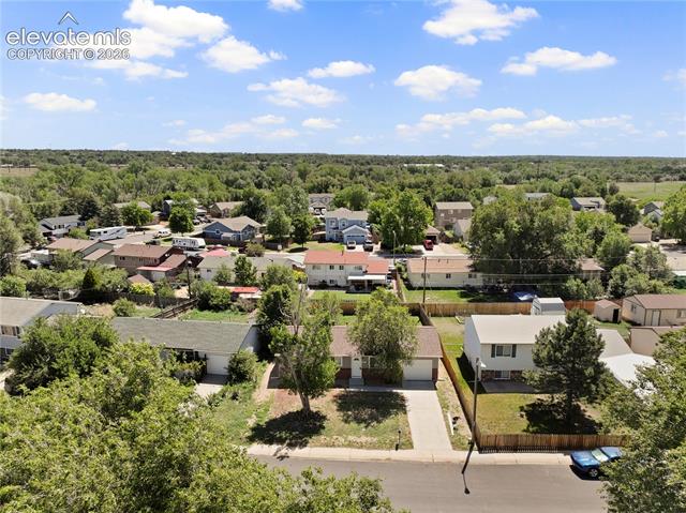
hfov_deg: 71.6
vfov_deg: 56.8
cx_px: 343
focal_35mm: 24
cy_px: 256
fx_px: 475
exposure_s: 1/1000
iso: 170
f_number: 2.8
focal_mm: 12.29
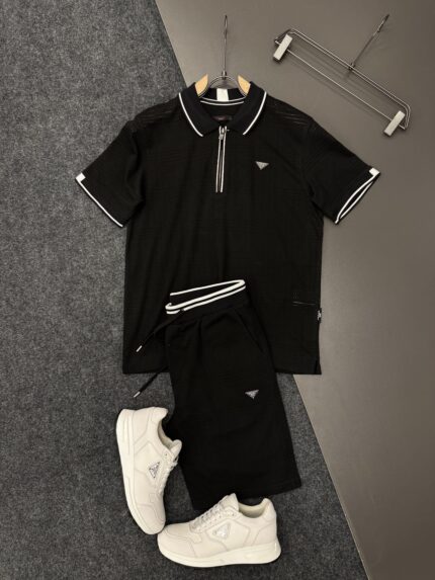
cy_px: 290
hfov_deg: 56.8
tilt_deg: -86.2
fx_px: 402
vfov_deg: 71.6
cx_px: 218
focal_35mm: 24
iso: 125
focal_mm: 6.76
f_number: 1.78
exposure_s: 1/50
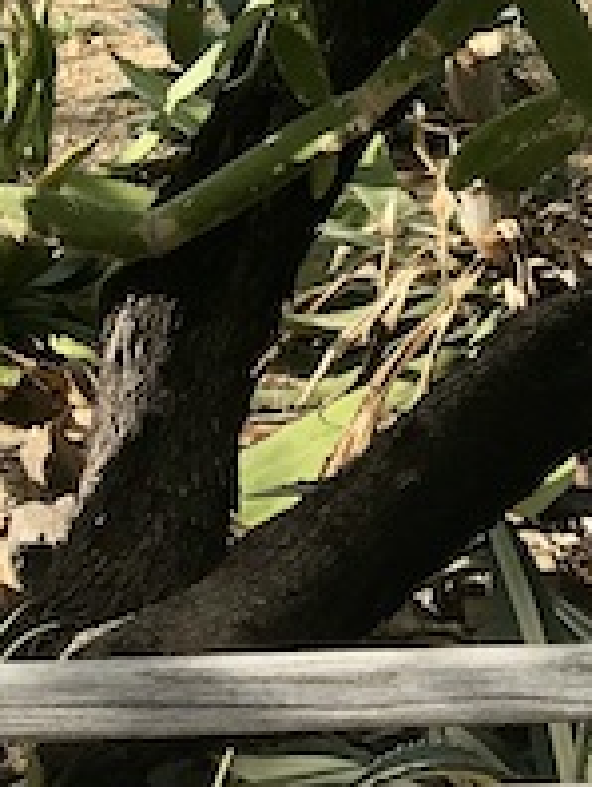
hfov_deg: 12.9
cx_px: -32
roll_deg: -0.8
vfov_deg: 16.6
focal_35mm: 113
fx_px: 2571
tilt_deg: -4.3
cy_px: -195
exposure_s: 1/1473
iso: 20
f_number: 1.8
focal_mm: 3.99
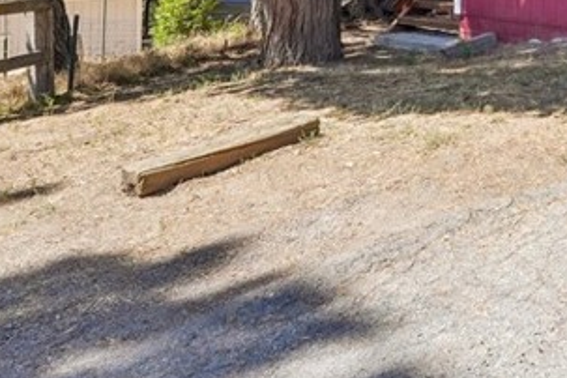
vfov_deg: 21.9
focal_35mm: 54
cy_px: -146
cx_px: 666
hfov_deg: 31.4
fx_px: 850
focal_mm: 16
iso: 320
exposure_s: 1/250
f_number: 8
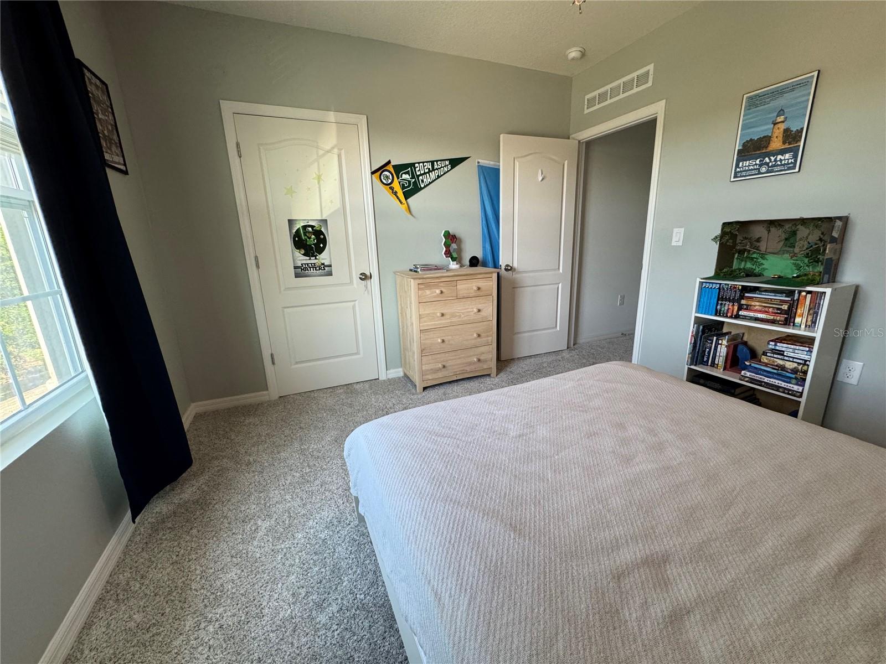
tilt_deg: -14.8
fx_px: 358
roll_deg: +2.0
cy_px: 332
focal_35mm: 14
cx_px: 443
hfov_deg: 102.1
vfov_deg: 85.7
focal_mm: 2.22
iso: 250
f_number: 2.2
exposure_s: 1/120
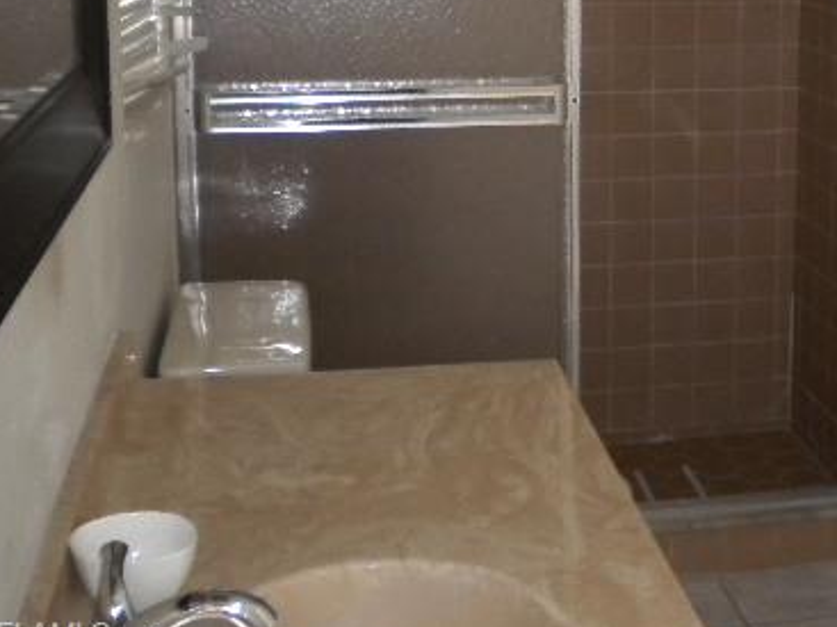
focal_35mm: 61
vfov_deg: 23.6
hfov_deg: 30.9
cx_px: 673
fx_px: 1474
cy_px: 109
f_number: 3.1
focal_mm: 6.3
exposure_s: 1/30
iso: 400
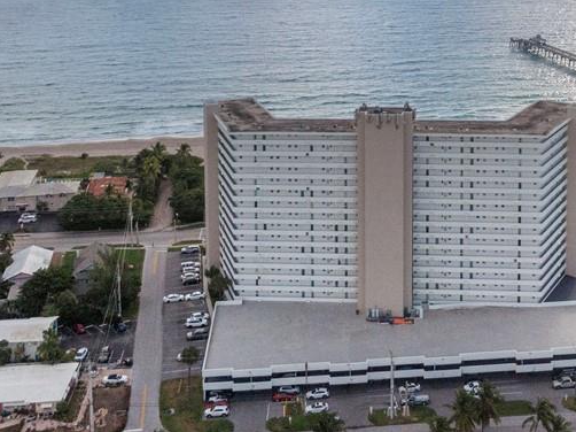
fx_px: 815
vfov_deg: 27.8
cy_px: -7
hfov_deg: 38.5
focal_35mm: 49
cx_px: 383
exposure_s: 1/4000
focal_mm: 4.39
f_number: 2.8
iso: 100
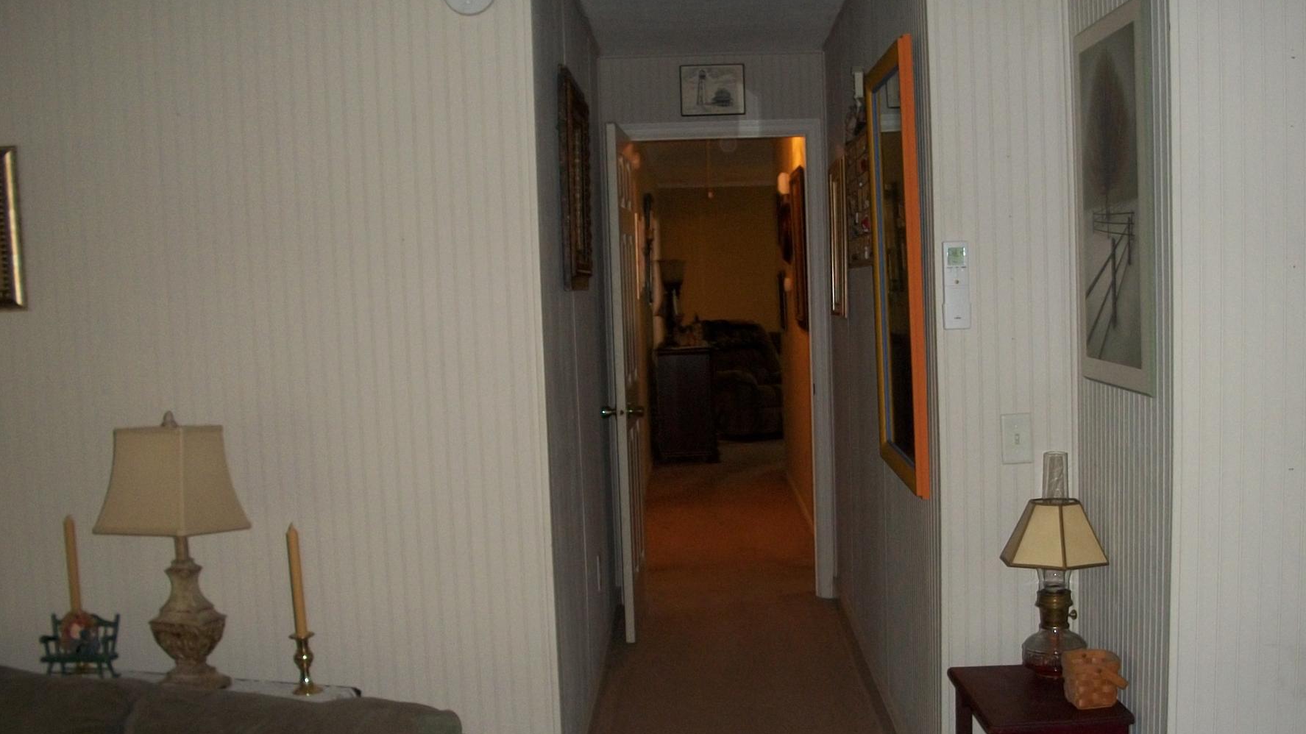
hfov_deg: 46.3
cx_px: 741
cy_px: 466
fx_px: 1524
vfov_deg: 27.0
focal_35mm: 44
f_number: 3.1
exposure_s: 1/30
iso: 160
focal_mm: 6.3
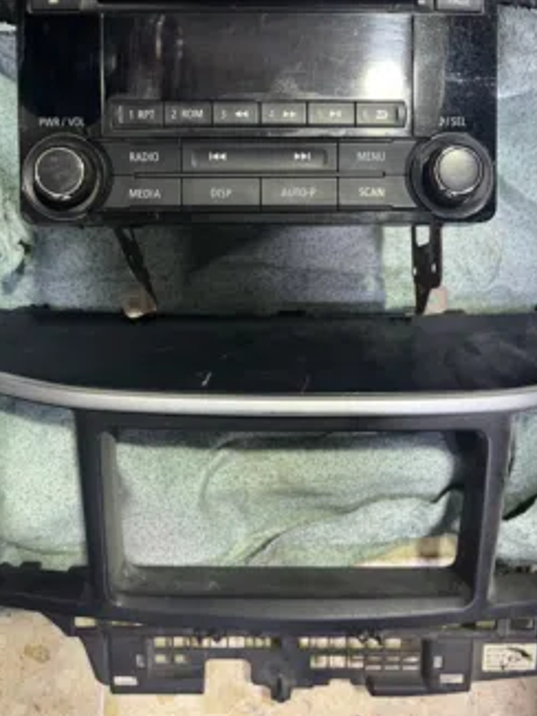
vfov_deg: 56.7
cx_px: 275
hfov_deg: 44.2
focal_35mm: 32
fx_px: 661
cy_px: 326
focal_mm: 5.1
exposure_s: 1/50
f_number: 1.6
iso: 250
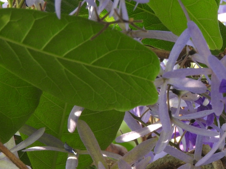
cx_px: 207
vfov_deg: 3.7
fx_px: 2643
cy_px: 90
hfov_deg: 4.9
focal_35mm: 405
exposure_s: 1/60
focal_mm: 35.8
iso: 250
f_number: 6
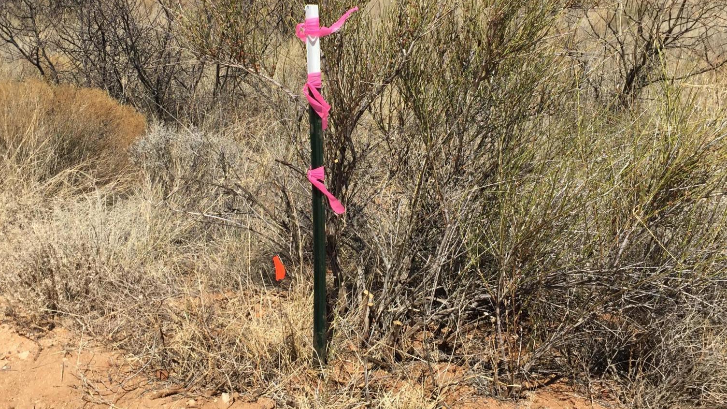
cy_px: 156
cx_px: 317
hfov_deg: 48.2
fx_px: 810
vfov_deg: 28.2
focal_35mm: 42
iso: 32
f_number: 2.2
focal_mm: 4.15
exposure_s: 1/2639
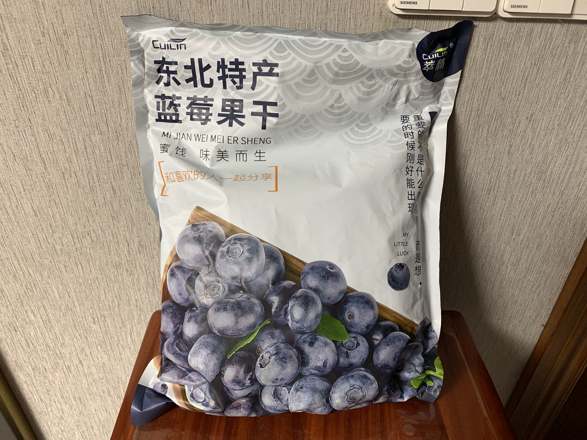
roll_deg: -1.0
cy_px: 220
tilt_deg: -36.6
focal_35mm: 26
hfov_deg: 67.3
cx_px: 294
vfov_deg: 53.1
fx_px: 441
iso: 100
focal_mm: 4.25
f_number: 1.8
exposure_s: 1/65
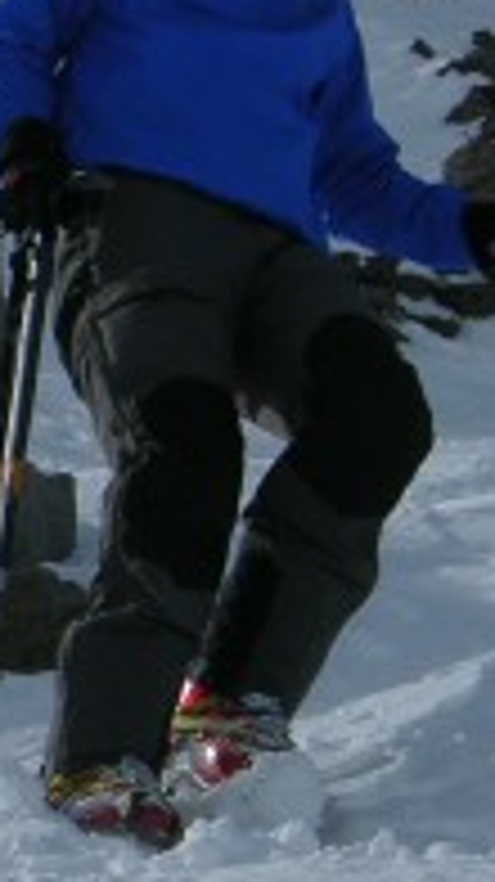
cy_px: 765
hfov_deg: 3.0
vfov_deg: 5.4
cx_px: -670
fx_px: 9280
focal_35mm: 397
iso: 50
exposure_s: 1/663
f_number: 7.1
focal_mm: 23.7
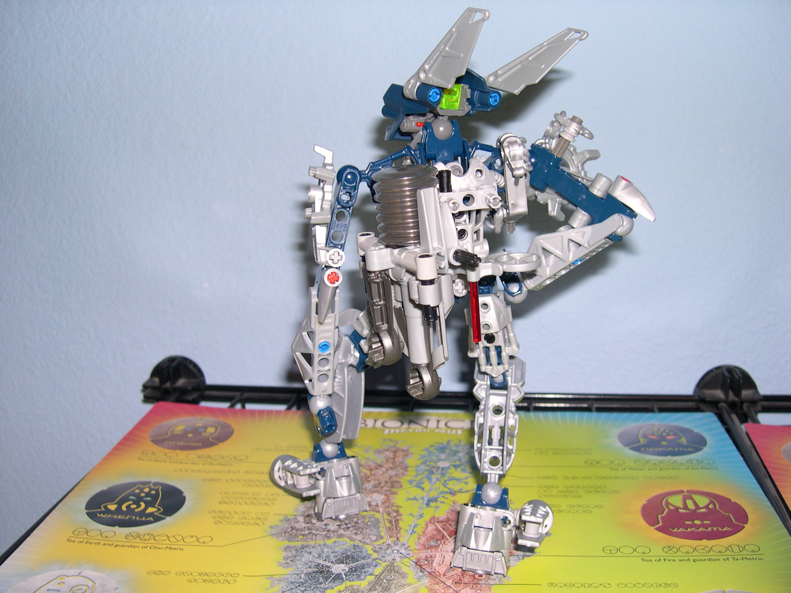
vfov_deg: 37.7
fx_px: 868
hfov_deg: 49.0
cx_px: 396
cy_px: 296
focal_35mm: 38
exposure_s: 1/60
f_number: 2.8
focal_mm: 8
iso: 100
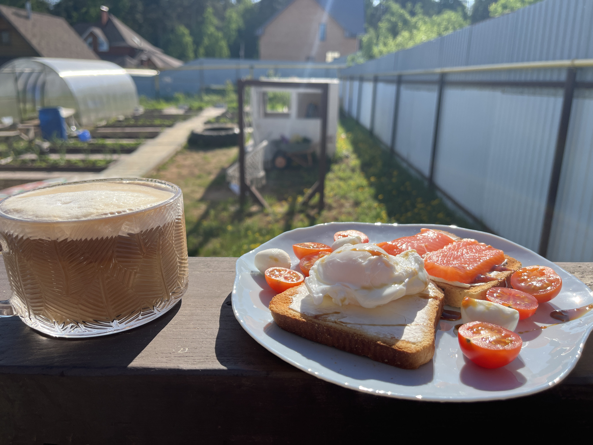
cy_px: 222
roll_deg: -2.1
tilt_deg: -17.9
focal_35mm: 26
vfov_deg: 53.1
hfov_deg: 67.3
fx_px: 445
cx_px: 296
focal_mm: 5.1
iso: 50
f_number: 1.6
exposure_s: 1/3413
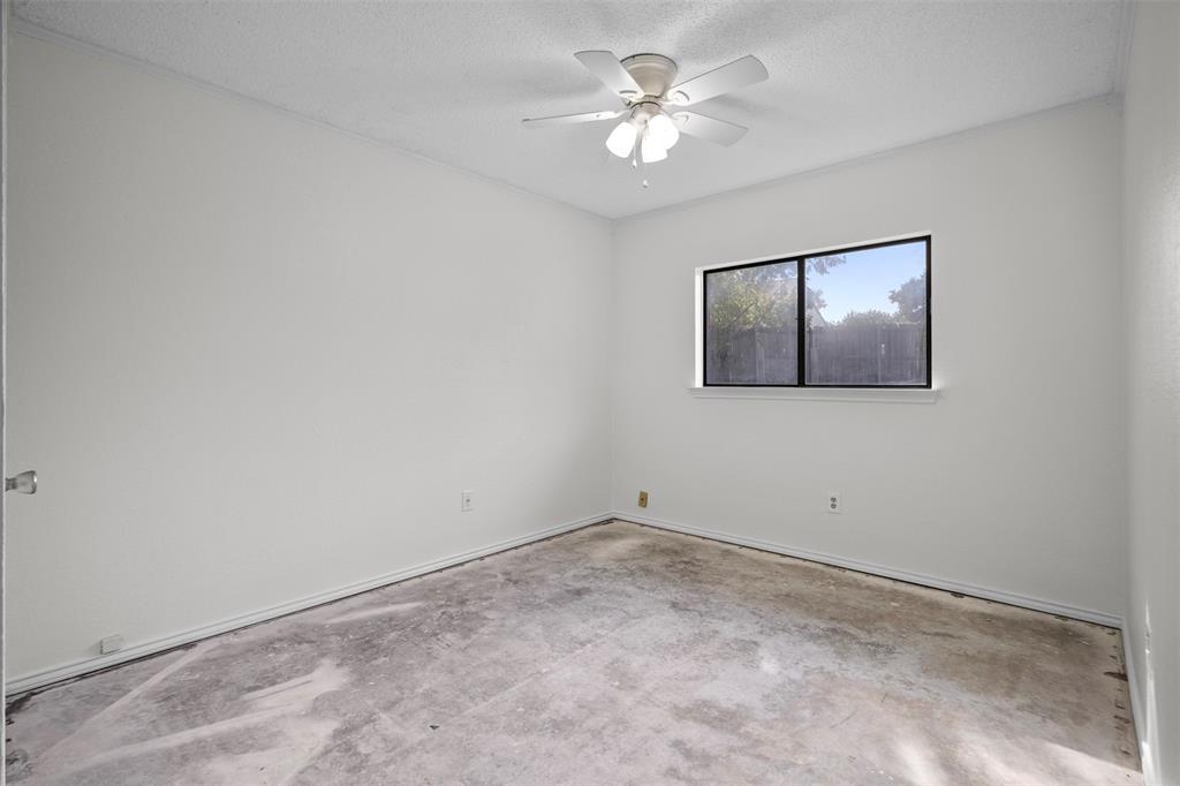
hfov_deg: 96.8
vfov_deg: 73.7
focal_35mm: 16
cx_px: 590
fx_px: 524
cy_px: 393
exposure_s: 1/13
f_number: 7.1
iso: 800
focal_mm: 16
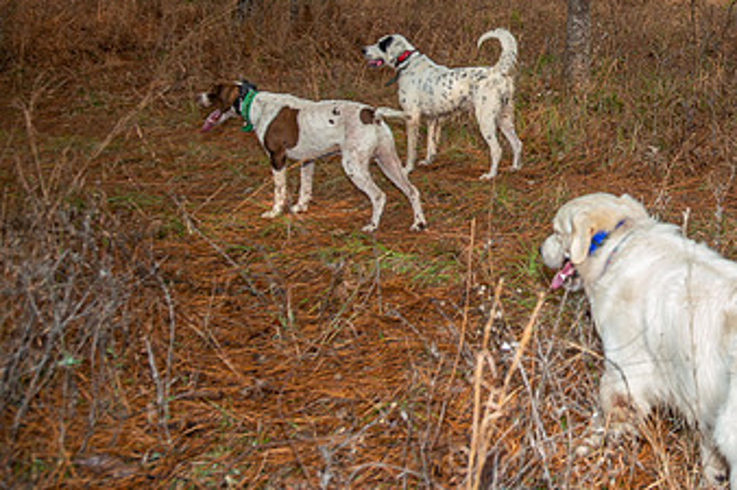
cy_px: 91
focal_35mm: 60
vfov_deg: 22.3
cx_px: 617
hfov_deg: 32.3
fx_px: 1228
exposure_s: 1/250
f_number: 8
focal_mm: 35
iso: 250
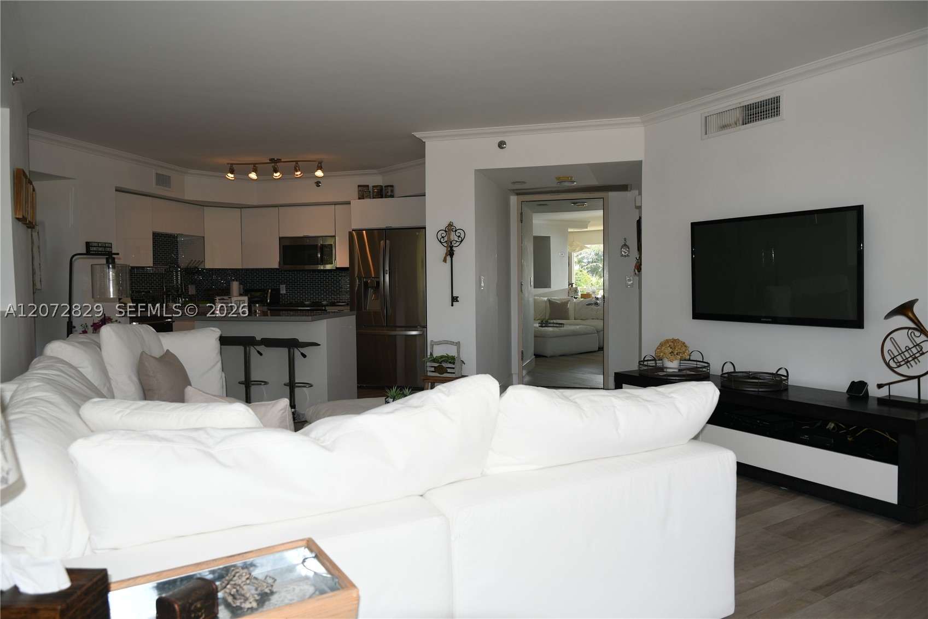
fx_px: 619
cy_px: 310
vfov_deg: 53.1
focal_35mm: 24
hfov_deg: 73.7
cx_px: 464
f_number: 4
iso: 100
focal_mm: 16
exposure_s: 1/100
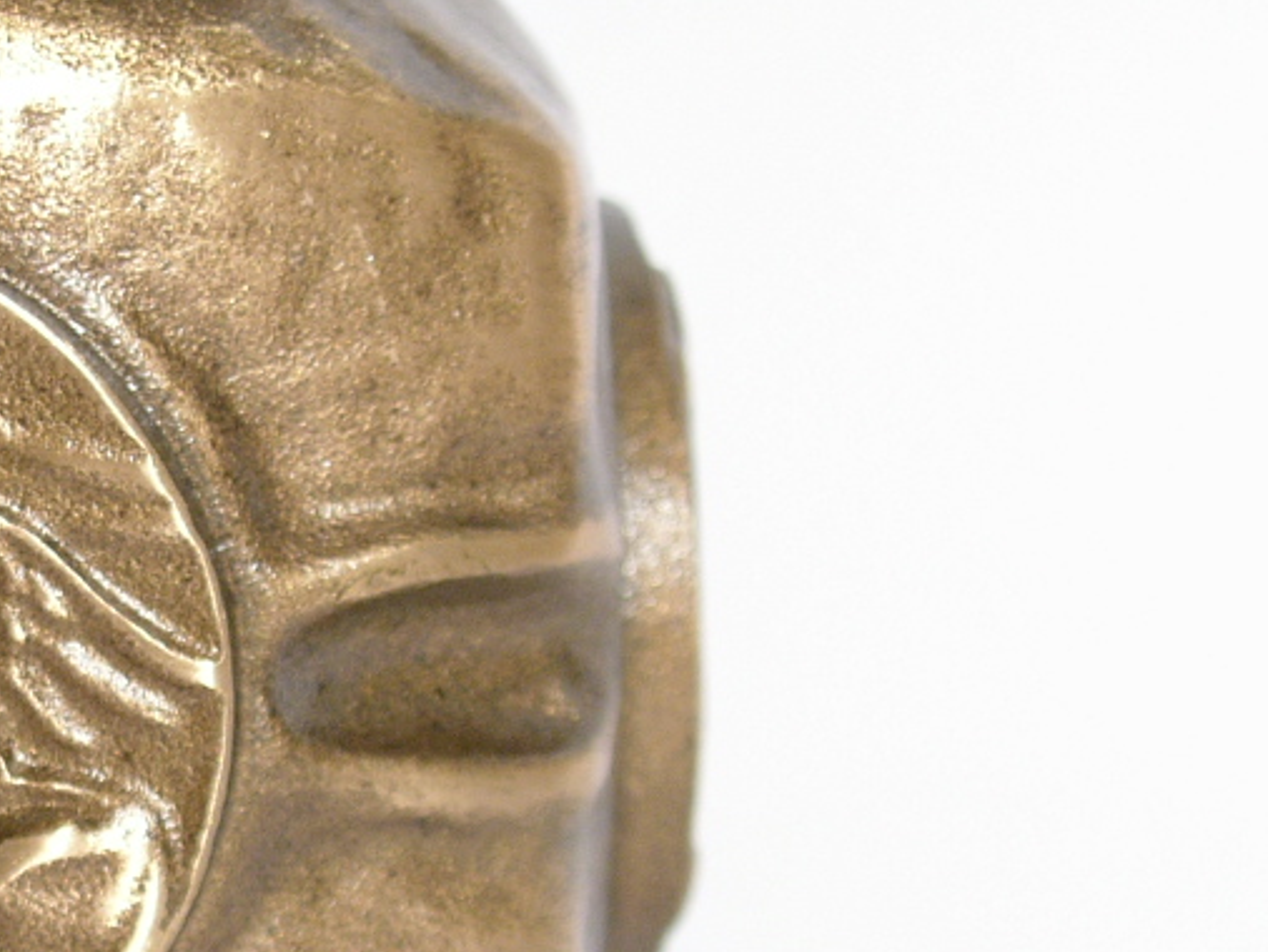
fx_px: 6670
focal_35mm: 182
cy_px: 651
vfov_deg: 8.2
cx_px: -236
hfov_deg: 10.7
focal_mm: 18.1
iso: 100
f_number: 3.2
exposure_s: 1/100
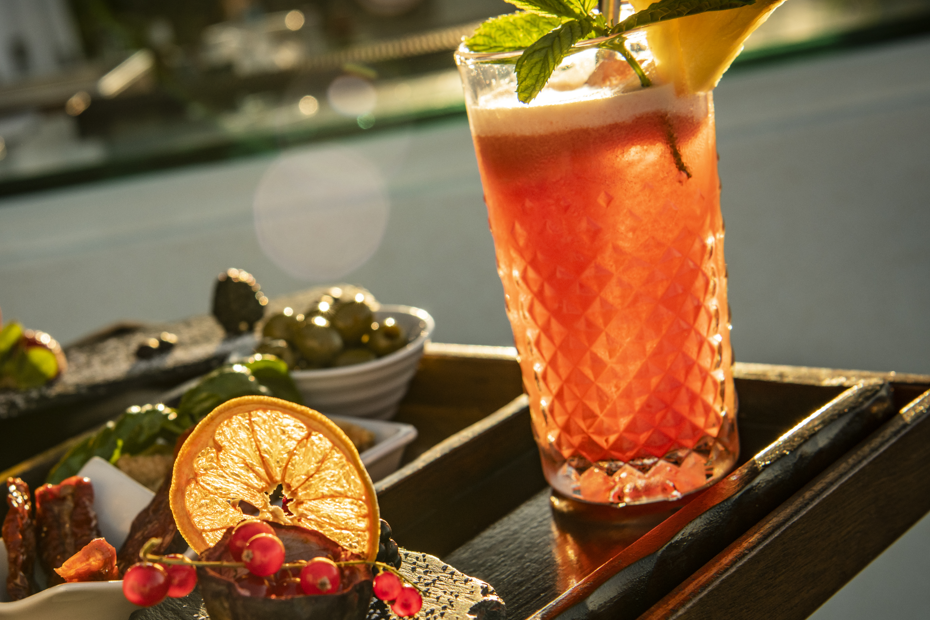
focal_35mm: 73
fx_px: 1886
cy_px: 409
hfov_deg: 27.4
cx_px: 266
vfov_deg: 18.6
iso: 200
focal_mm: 50
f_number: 6.3
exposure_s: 1/640
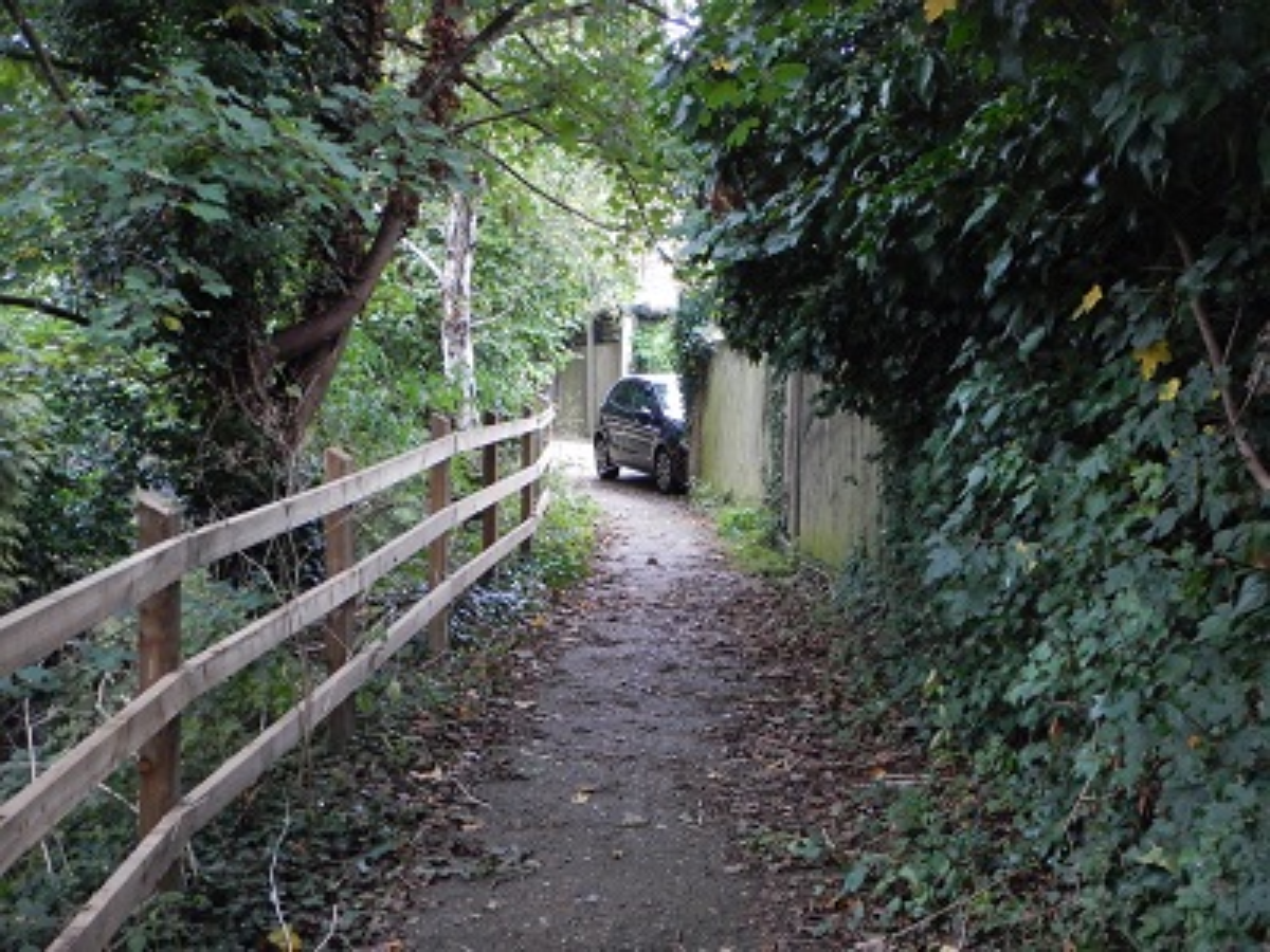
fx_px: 1614
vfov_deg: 32.9
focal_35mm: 44
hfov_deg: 42.9
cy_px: 476
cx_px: 635
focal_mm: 7.8
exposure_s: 1/60
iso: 800
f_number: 4.3
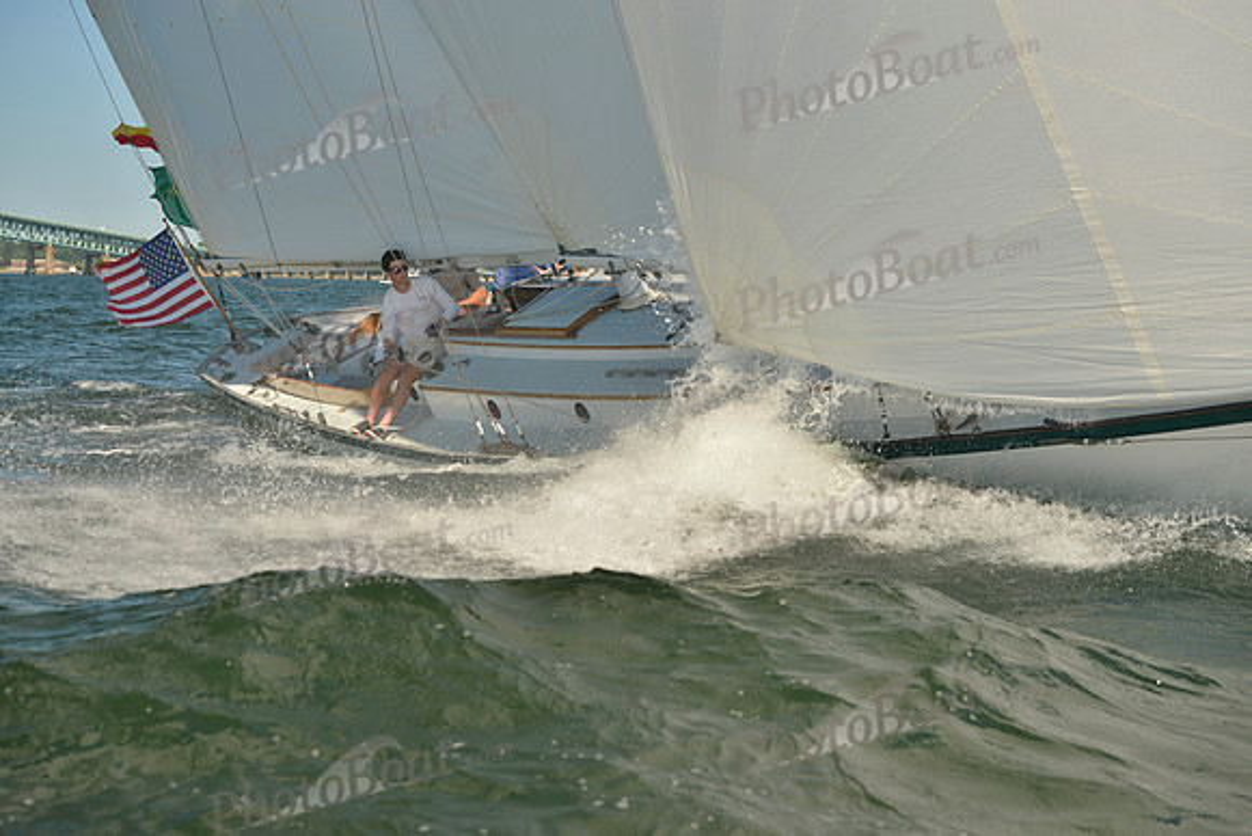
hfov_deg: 28.8
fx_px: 2435
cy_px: 418
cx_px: 626
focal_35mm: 70
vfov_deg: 19.5
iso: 400
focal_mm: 70
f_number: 6.3
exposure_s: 1/1250
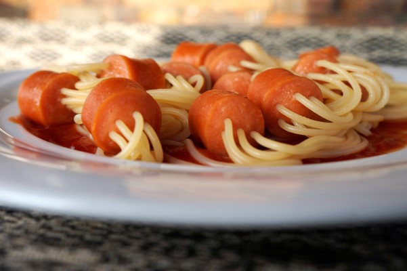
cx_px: 204
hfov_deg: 48.0
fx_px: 458
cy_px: 136
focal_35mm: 40
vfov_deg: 33.0
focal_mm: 27
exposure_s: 1/250
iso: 100
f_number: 5
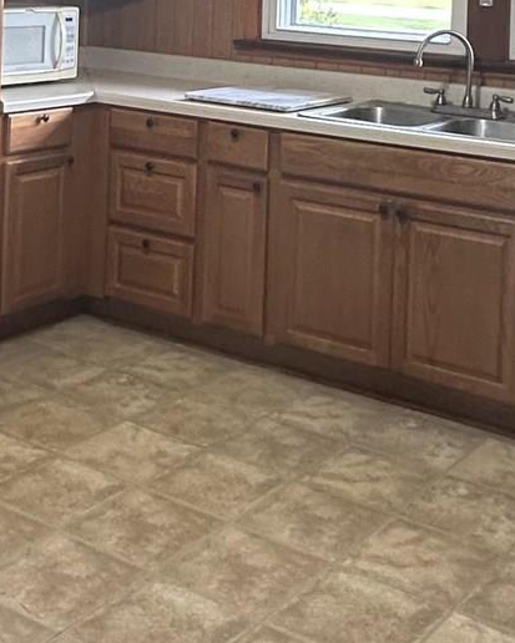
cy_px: -25
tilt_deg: -0.4
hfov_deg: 25.0
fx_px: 1162
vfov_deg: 28.7
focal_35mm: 61
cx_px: 223
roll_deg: -2.6
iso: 200
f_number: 2.2
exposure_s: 1/60
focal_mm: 2.22
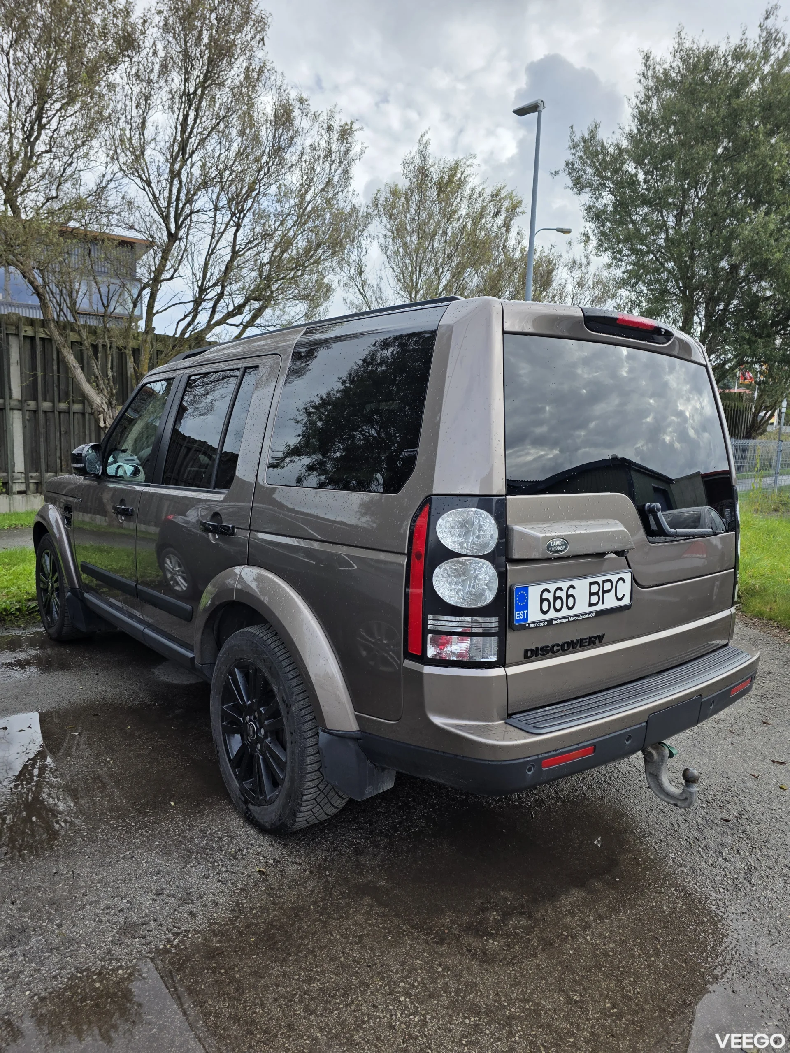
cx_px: 395
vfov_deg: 73.9
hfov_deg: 58.9
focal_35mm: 23
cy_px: 526
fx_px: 700
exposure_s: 1/2517
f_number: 1.7
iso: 80
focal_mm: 6.3
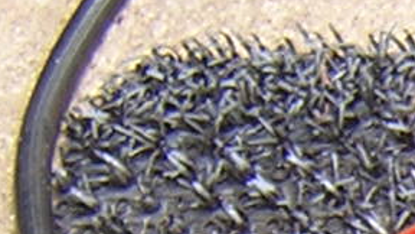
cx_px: 906
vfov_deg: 5.3
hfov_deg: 9.1
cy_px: 644
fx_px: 2399
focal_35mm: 218
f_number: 2.6
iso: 100
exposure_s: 1/319
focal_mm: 4.7
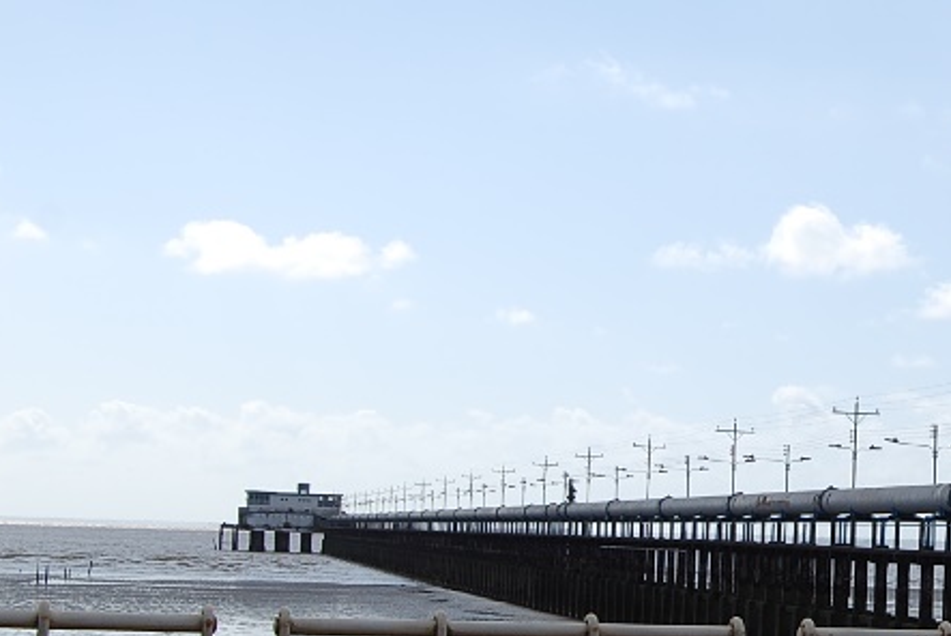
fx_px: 2749
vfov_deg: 13.2
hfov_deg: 19.1
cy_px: 444
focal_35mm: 104
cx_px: 942
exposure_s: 1/320
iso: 100
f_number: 9
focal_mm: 30
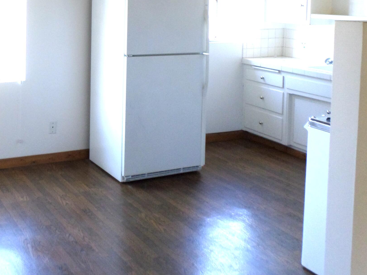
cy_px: 26
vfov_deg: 30.1
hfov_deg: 40.5
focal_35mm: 46
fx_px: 488
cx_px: 108
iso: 160
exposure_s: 1/30
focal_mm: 4.5
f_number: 2.5
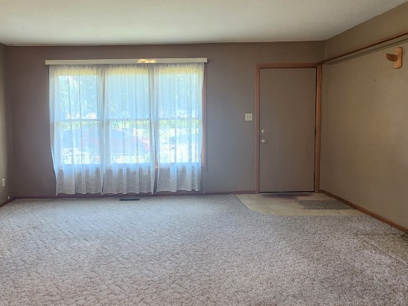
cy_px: 140
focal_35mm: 25
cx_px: 166
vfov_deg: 54.8
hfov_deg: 68.8
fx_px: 295
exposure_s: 1/40
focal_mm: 2.2
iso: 320
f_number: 2.2
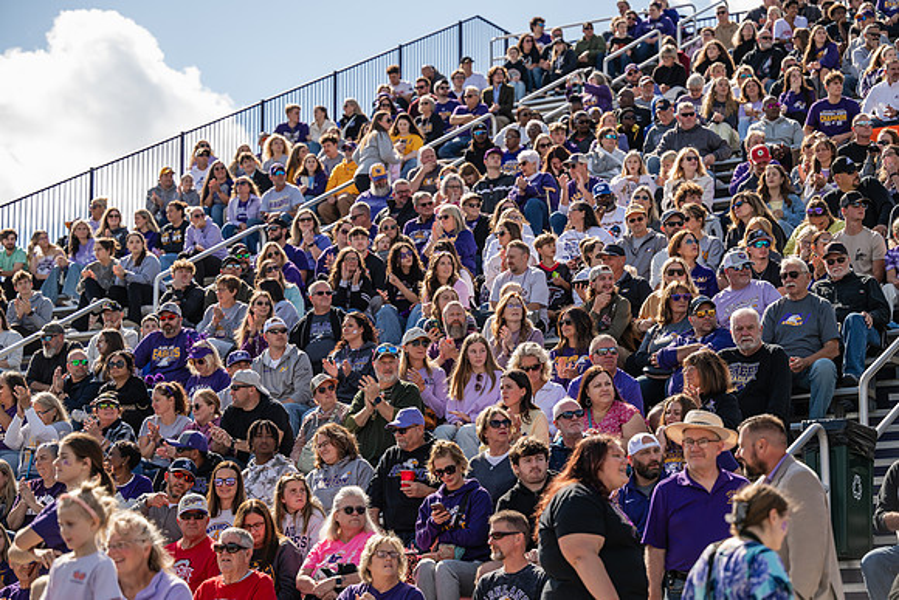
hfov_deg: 22.6
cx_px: 450
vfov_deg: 15.2
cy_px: 300
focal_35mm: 90
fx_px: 2248
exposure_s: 1/500
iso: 64
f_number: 3.2
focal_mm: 90
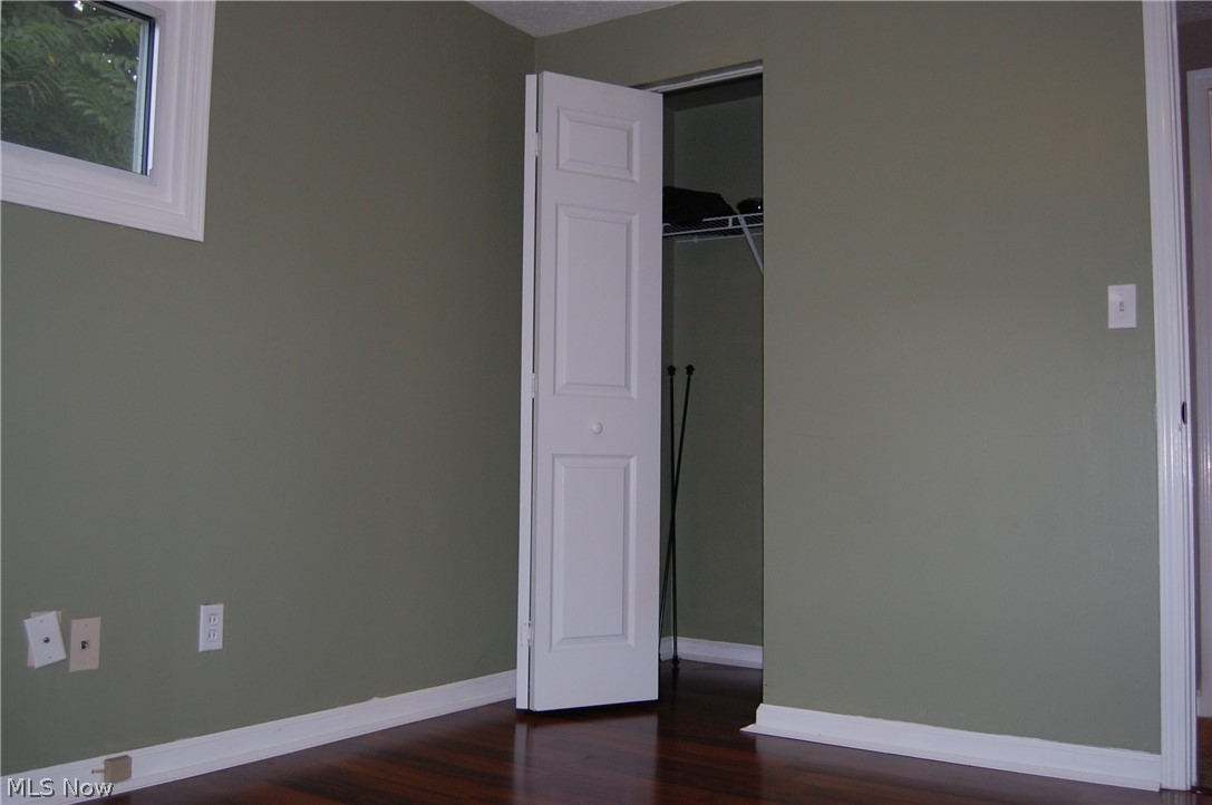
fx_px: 1110
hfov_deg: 57.3
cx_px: 606
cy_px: 402
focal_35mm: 33
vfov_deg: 39.9
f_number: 3.8
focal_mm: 22
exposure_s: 1/60
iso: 400
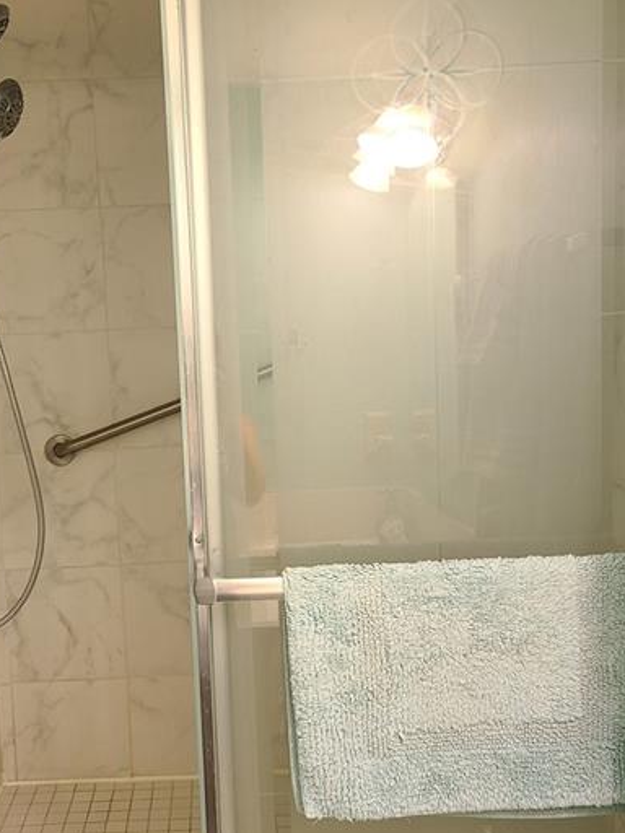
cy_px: 439
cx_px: 213
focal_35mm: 39
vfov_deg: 47.8
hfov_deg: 36.5
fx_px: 939
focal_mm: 5.4
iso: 160
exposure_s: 1/59
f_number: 1.8
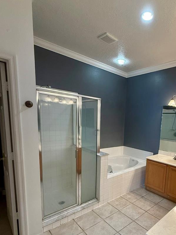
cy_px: 143
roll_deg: -3.3
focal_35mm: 21
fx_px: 142
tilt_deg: -7.3
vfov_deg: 77.9
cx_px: 128
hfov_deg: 60.6
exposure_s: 1/120
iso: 320
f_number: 2.2
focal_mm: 2.22
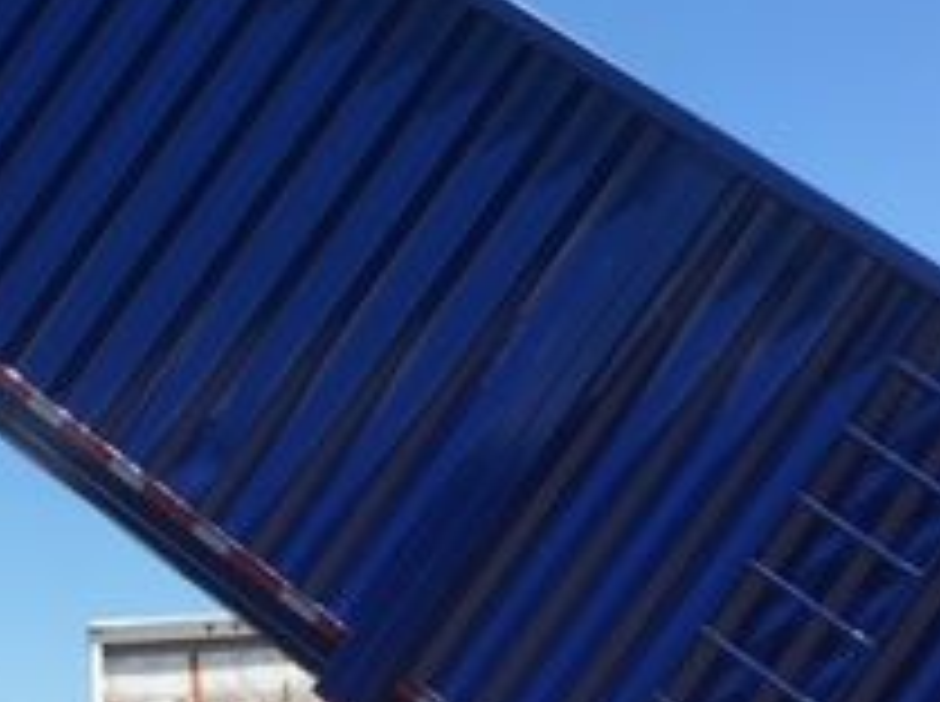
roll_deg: +2.7
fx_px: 2413
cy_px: 302
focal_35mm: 89
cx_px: 252
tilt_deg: +13.2
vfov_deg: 16.5
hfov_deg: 21.9
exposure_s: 1/1115
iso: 25
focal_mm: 4.15
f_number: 2.2
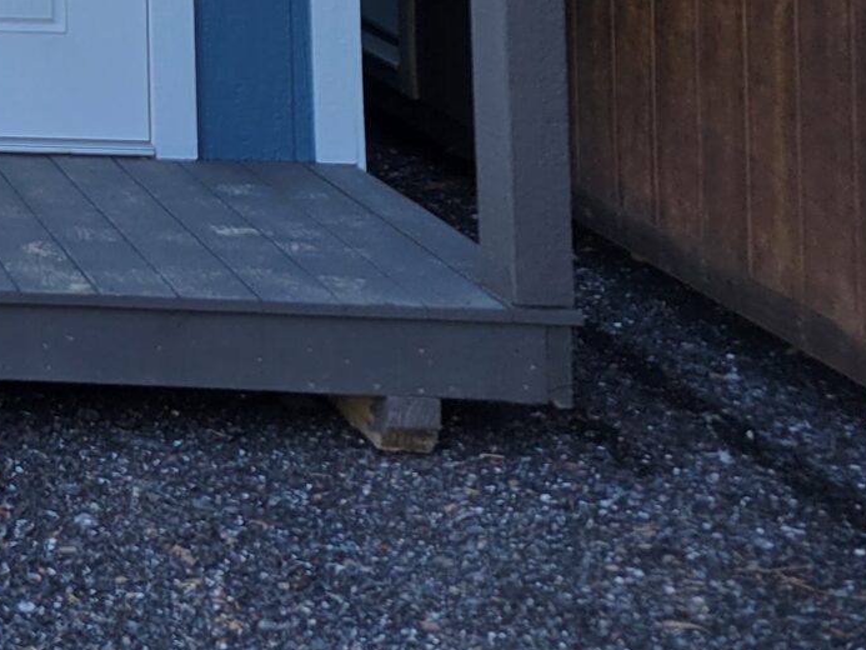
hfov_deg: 17.4
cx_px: -597
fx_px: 2402
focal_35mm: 96
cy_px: -502
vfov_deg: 13.8
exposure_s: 1/383
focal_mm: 5.4
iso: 40
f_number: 1.8
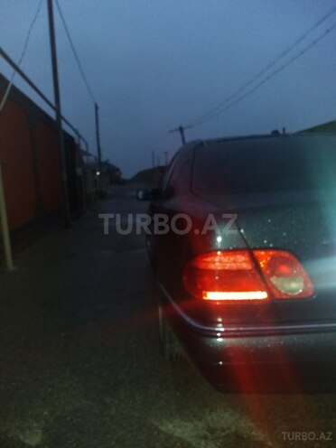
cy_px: 224
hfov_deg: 49.7
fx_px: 362
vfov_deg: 63.4
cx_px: 168
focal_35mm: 28
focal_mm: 3.7
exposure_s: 1/15
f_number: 1.9
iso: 200
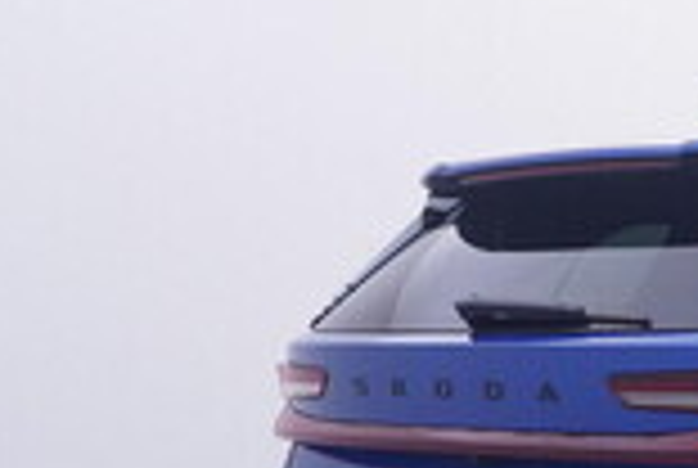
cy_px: 430
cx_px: 1065
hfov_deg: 21.2
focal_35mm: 80
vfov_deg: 16.9
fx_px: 1550
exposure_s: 1/80
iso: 200
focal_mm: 15
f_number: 5
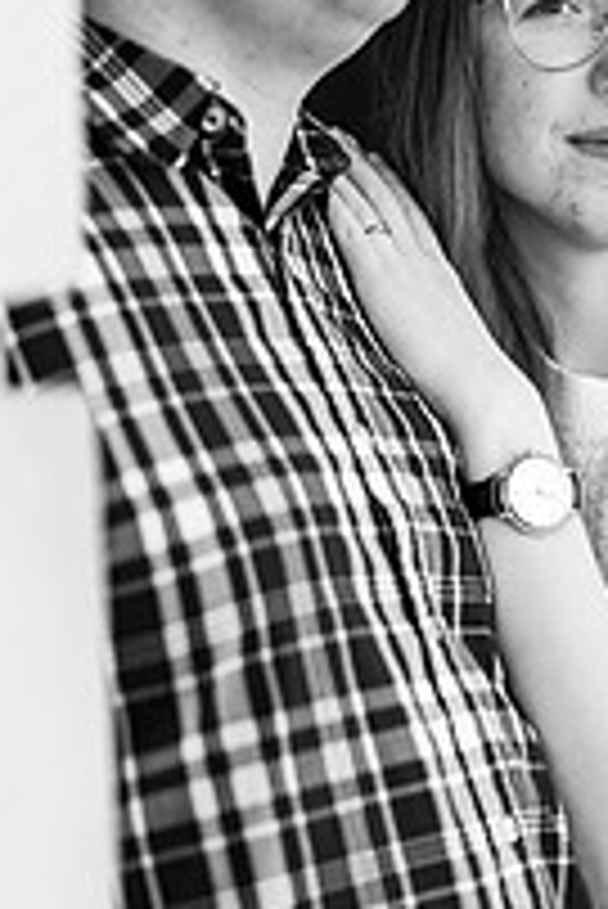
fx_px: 4779
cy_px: 374
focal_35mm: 189
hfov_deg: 7.3
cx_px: 576
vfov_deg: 10.9
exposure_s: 1/1600
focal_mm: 85
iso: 160
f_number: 1.4
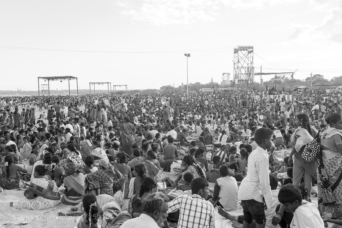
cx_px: 175
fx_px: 342
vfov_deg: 36.9
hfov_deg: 53.1
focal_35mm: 36
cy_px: 117
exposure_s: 1/250
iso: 400
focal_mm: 35
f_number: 8
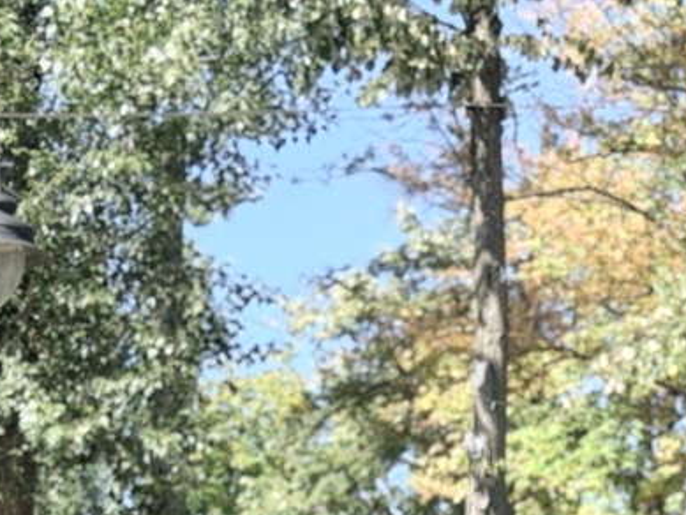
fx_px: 3132
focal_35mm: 158
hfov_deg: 12.5
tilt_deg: +3.6
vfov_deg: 9.1
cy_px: 845
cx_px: 538
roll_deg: -0.5
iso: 80
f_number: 1.78
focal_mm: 6.76
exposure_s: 1/1513
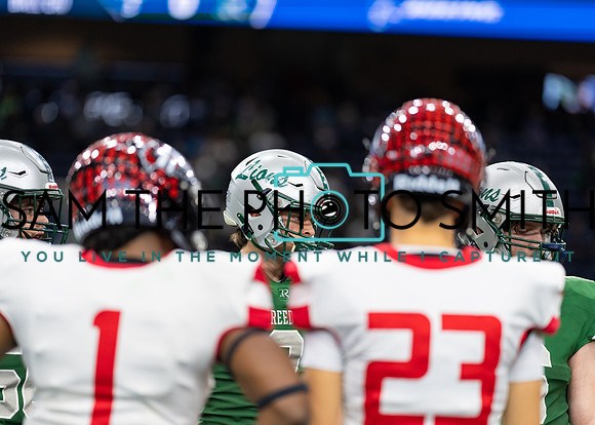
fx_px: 2390
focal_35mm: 141
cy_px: 212
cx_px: 298
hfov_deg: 14.2
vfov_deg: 10.2
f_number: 1.8
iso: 1000
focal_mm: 135
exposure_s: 1/1000
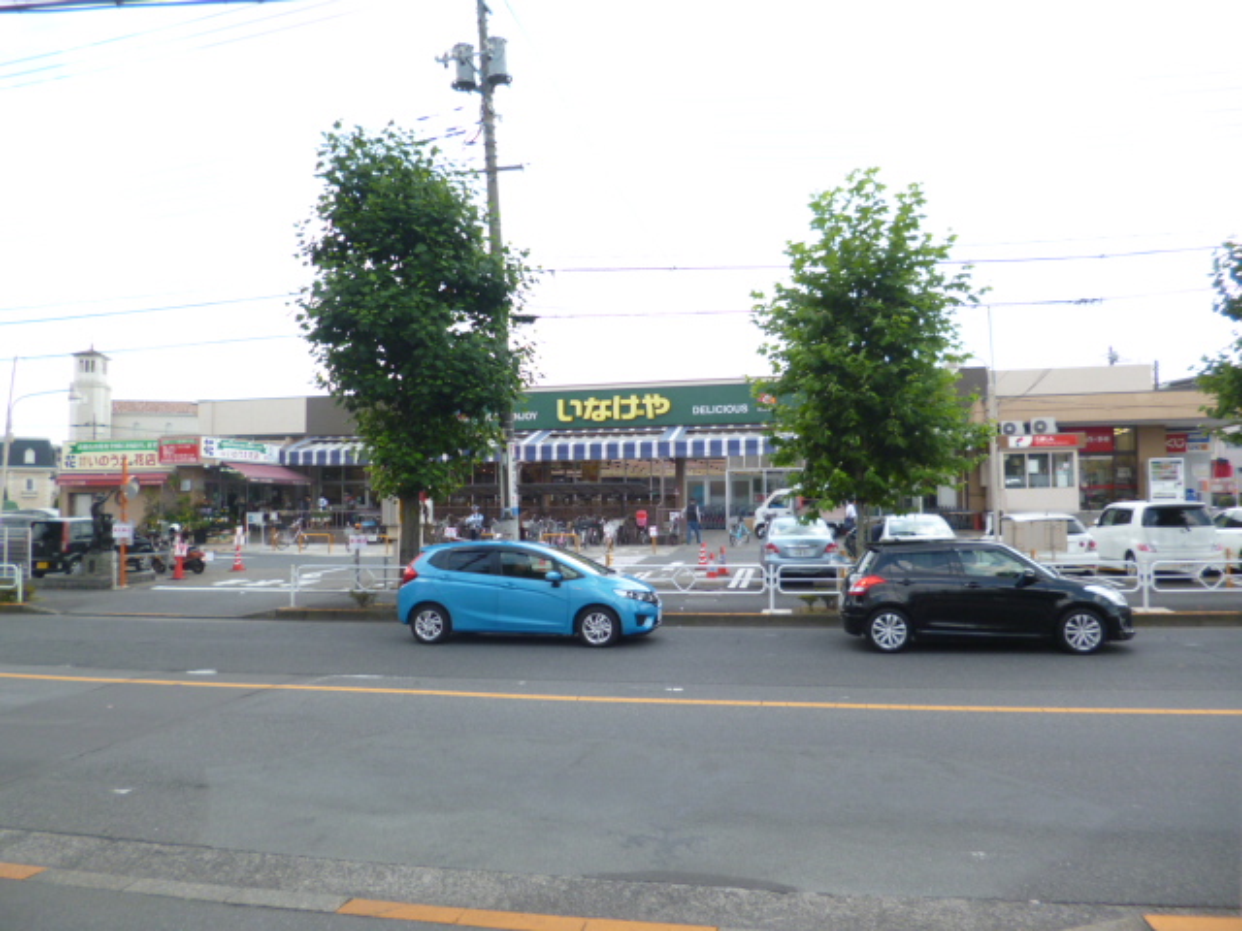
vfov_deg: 56.8
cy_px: 466
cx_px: 621
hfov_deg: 71.6
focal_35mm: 24
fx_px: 861
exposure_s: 1/500
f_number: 2.5
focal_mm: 4.3
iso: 100
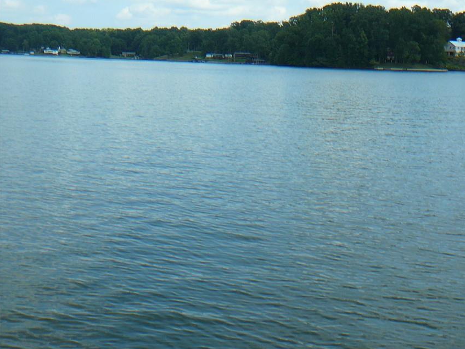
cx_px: 280
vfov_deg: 28.0
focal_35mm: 52
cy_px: 146
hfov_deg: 36.7
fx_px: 698
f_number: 3.2
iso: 80
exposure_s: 1/800
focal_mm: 6.4
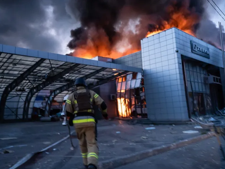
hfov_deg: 61.6
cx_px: 121
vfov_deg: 48.2
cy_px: 86
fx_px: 188
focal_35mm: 29
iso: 4000
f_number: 2.8
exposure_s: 1/200
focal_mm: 26
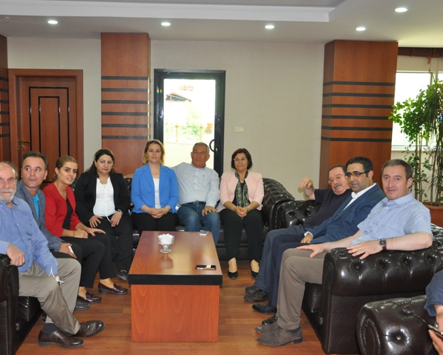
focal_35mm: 38
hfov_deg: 47.9
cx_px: 208
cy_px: 178
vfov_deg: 39.2
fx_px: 498
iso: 800
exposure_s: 1/60
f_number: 3.8
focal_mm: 22
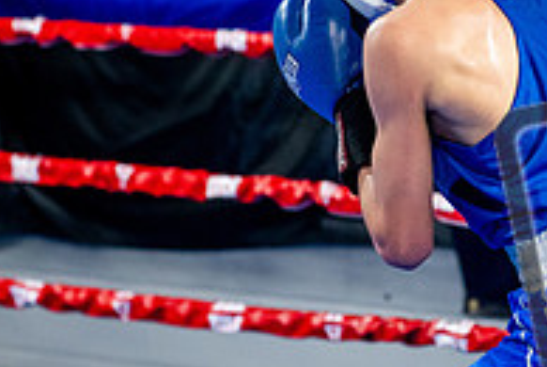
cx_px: 502
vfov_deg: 6.8
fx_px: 3089
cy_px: 157
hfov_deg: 10.1
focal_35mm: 203
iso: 4000
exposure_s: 1/1000
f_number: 2
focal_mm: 68
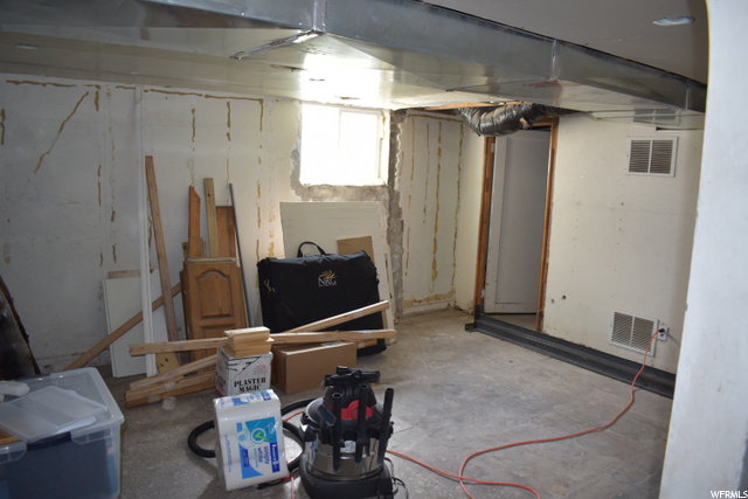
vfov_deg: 48.0
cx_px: 374
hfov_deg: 67.4
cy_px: 250
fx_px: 561
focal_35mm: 27
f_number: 3.5
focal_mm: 18
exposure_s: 1/30
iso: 280
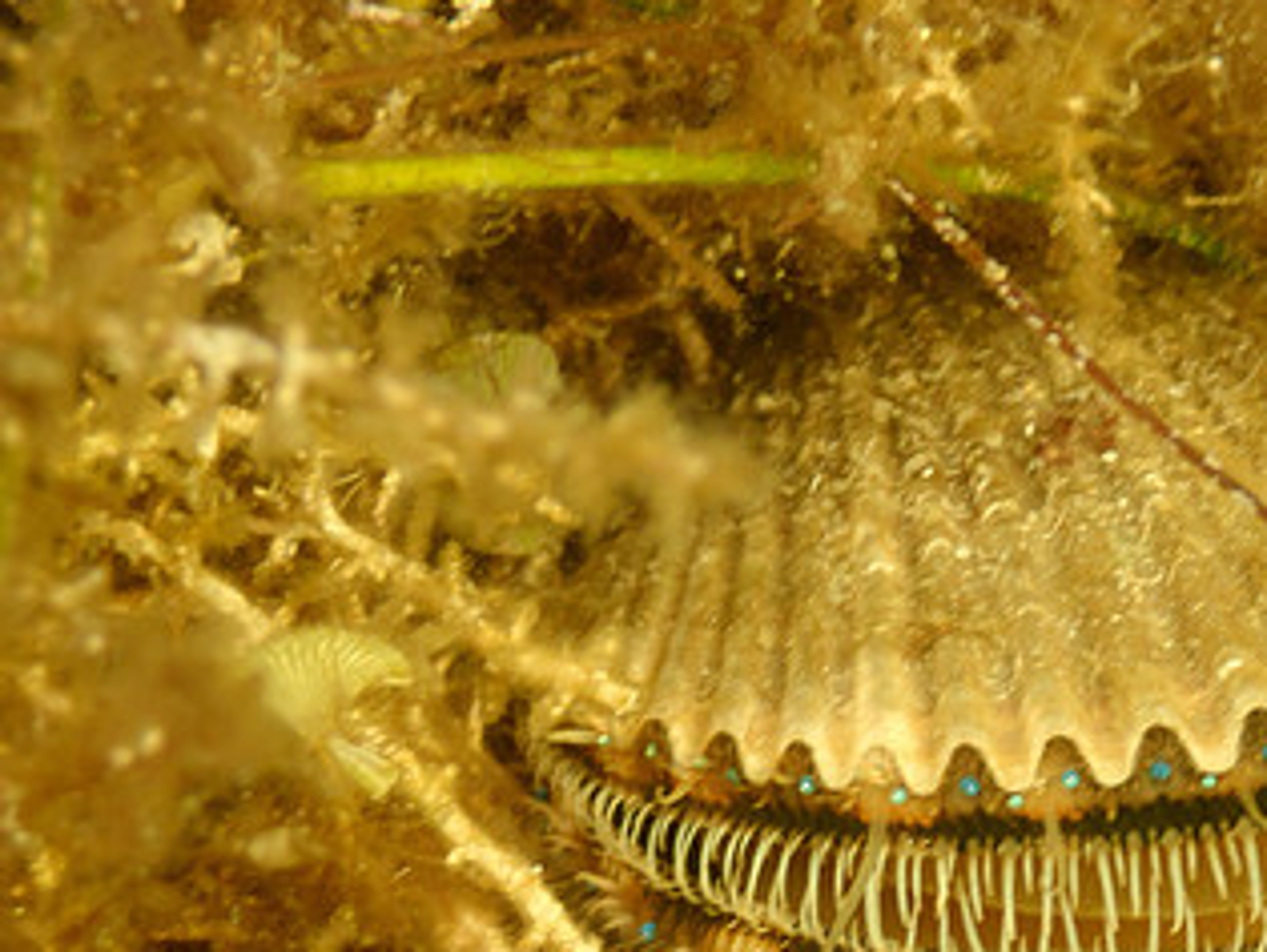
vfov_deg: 12.9
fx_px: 4177
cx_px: 941
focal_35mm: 114
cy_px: 866
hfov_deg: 17.2
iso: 200
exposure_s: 1/100
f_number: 3.6
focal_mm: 11.09
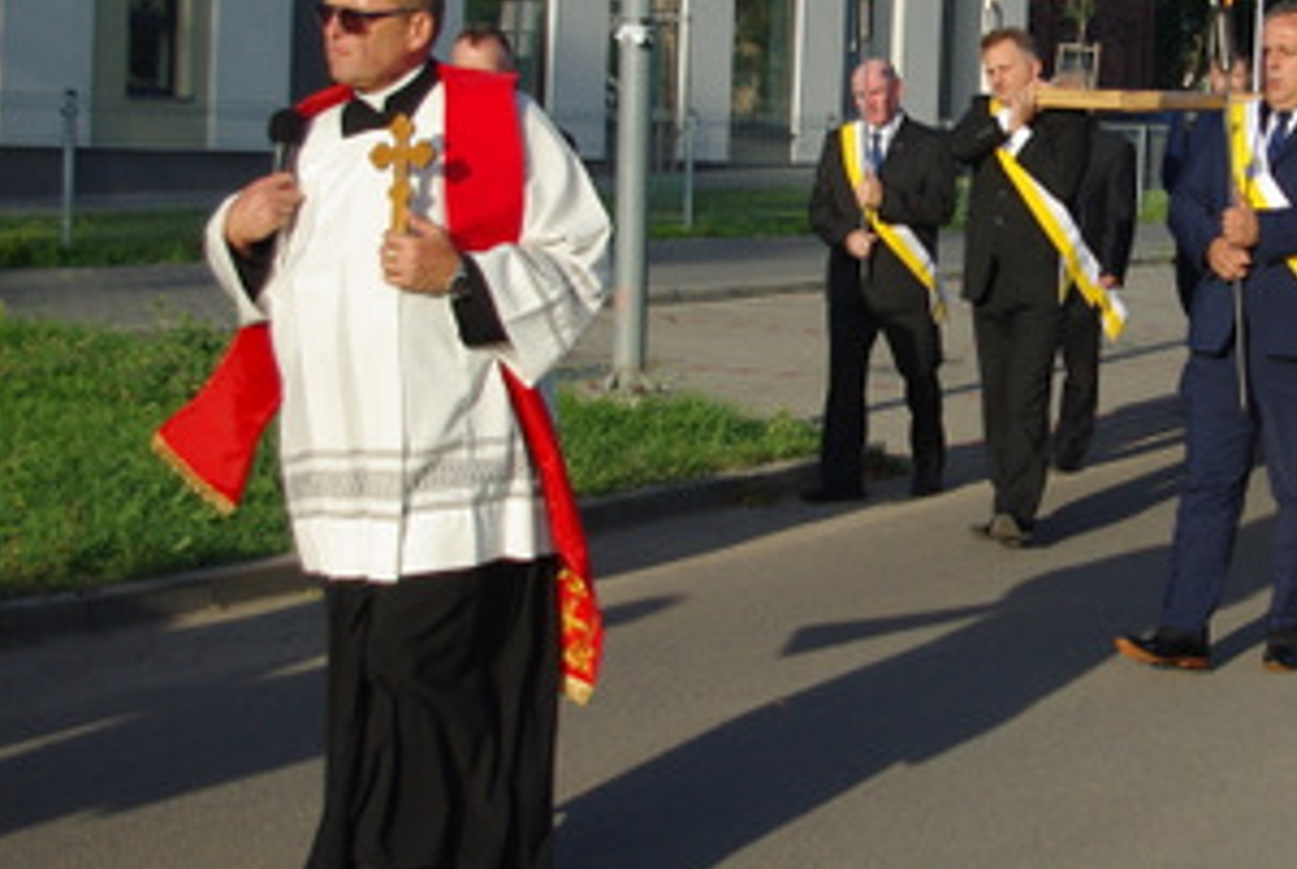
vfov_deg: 17.1
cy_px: 277
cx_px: 1059
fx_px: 2886
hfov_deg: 24.9
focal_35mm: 80
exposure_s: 1/1500
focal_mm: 20
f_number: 4
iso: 200
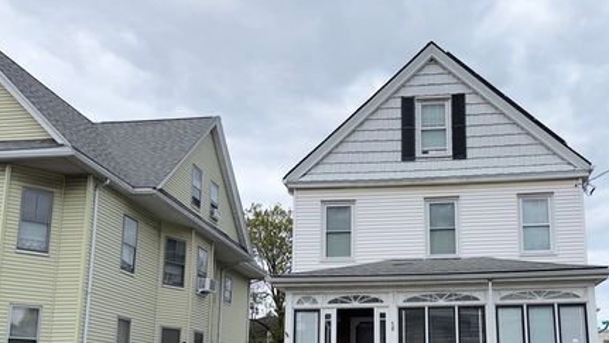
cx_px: 404
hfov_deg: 54.2
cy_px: 286
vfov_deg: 31.8
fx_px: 582
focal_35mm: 36
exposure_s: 1/2525
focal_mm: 6.76
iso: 80
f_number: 1.78
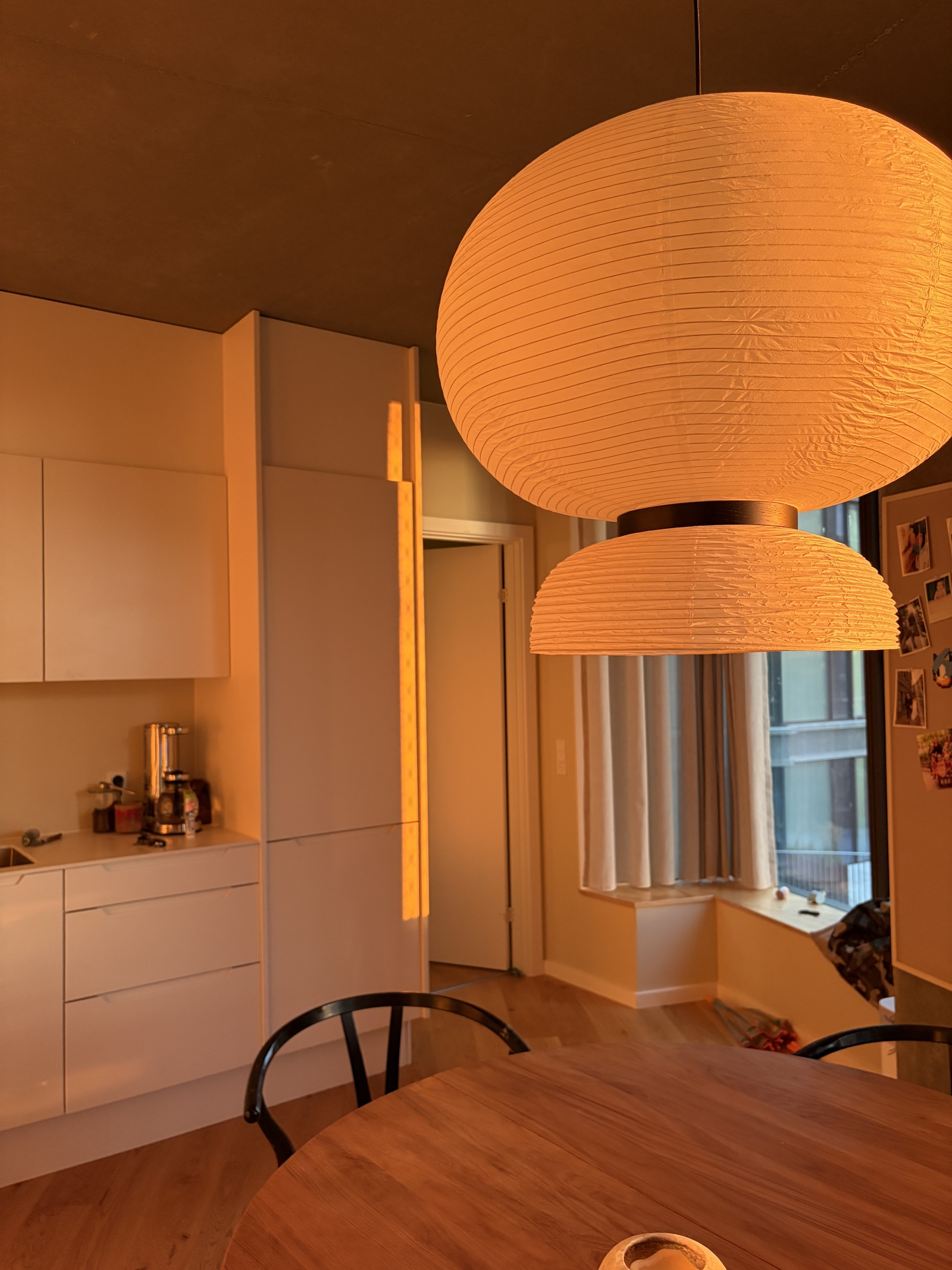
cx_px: 476
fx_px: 953
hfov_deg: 53.1
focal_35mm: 26
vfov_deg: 67.3
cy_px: 635
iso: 320
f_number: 1.6
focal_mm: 5.96
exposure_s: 1/60
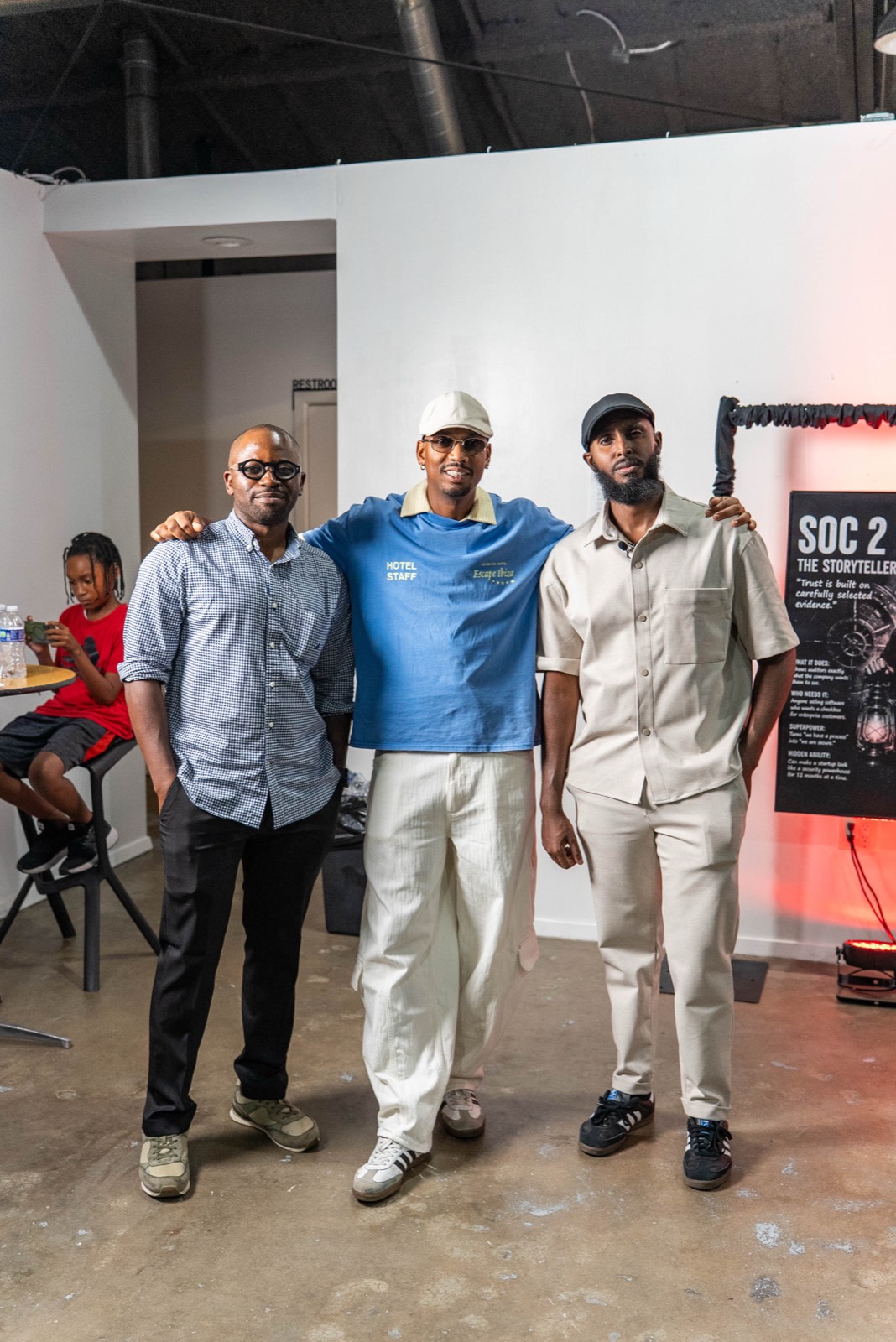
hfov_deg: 37.9
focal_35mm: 35
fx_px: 1305
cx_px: 448
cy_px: 671
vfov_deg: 54.4
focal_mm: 35
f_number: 2.8
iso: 3200
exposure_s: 1/125
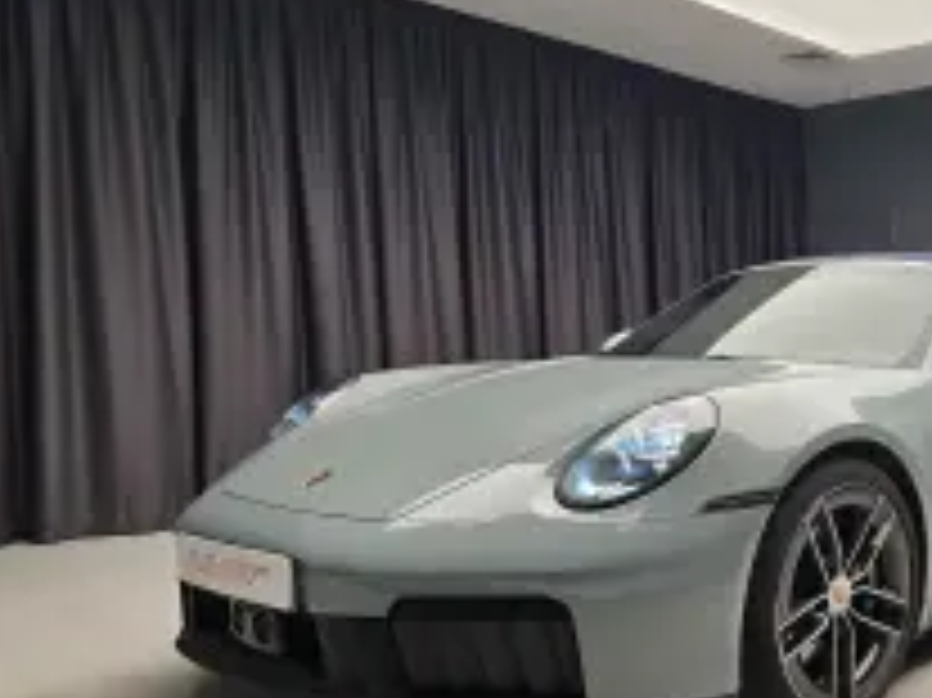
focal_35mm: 40
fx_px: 1076
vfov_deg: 35.9
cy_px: 383
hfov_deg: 44.0
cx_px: 779
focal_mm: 6.3
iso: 25
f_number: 1.7
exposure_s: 1/54
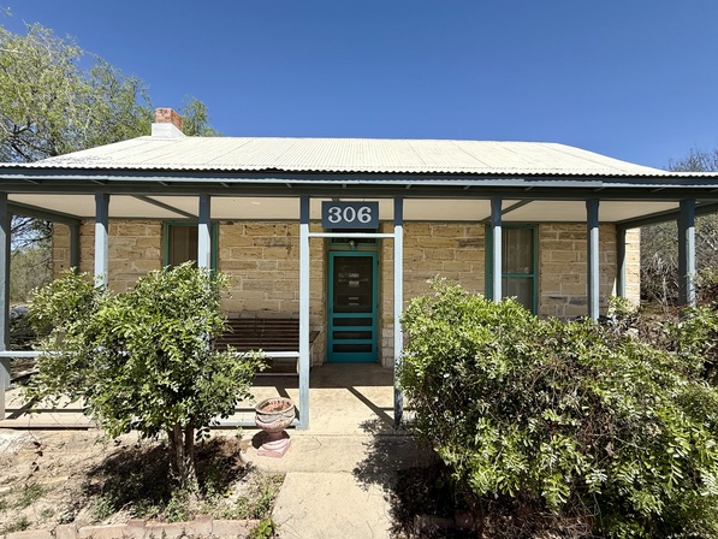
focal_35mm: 15
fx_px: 311
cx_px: 367
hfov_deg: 98.1
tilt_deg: +1.4
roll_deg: +0.0
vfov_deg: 81.8
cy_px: 276
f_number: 2.2
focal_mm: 2.22
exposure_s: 1/2237
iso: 64
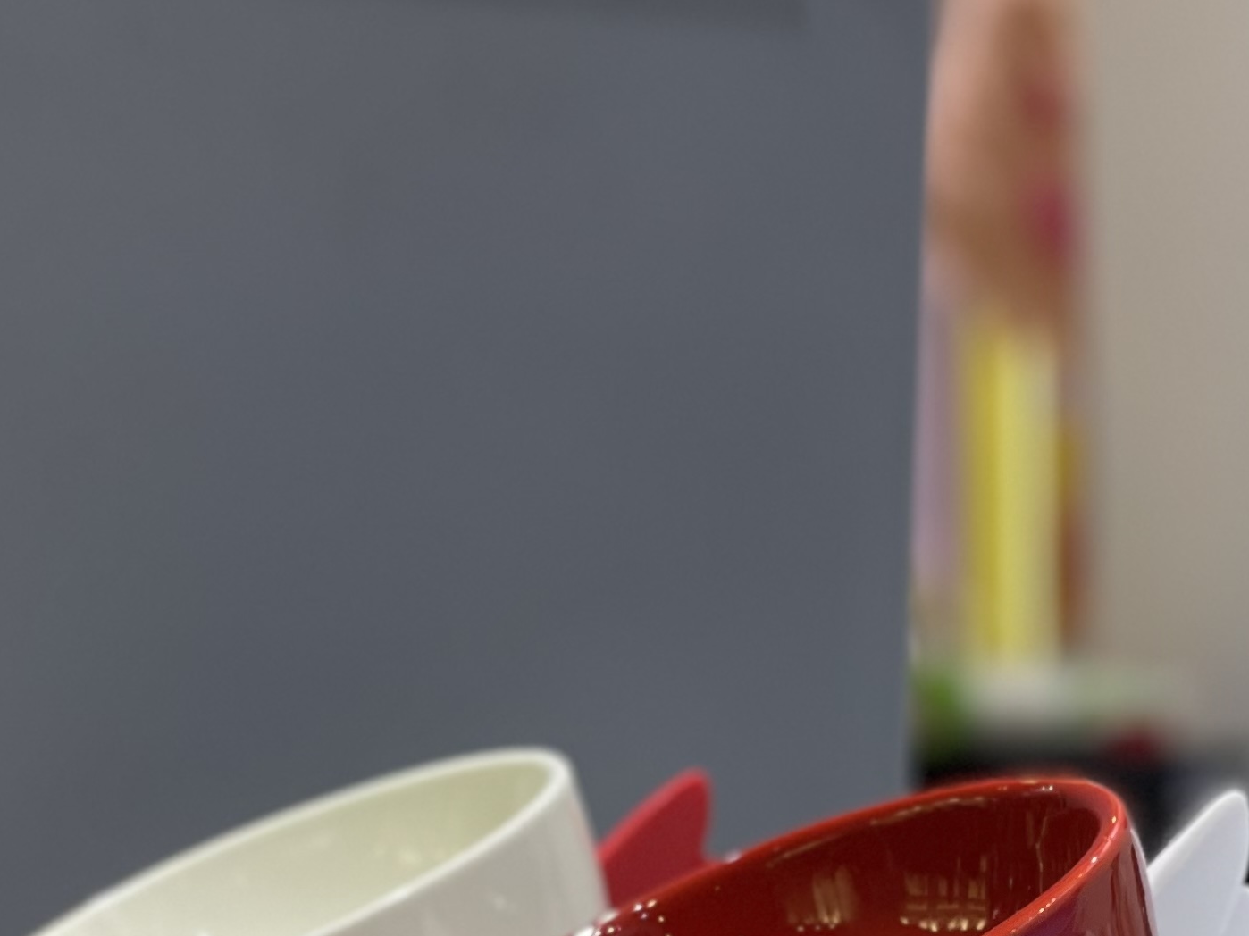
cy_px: 1149
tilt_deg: -4.6
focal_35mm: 150
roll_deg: +0.5
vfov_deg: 9.7
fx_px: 5411
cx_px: 1436
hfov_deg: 12.9
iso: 40
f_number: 2
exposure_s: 1/100
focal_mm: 6
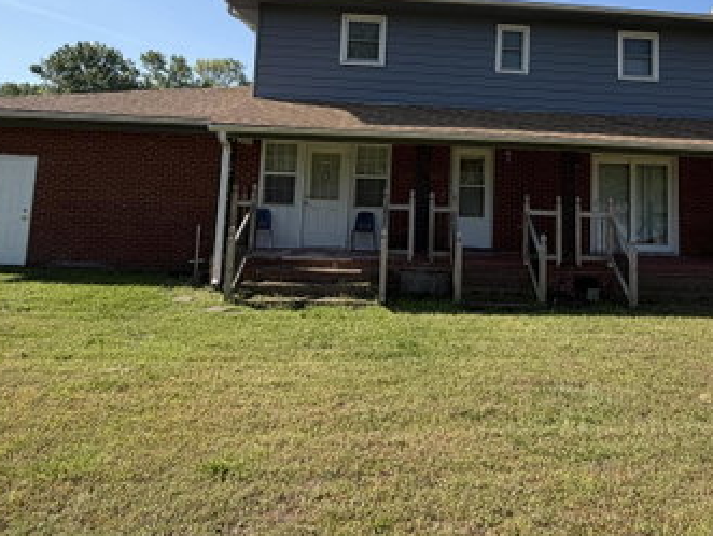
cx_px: 449
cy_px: 144
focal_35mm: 27
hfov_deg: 64.3
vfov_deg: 49.7
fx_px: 557
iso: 25
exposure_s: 1/770
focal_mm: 2.22
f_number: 2.2
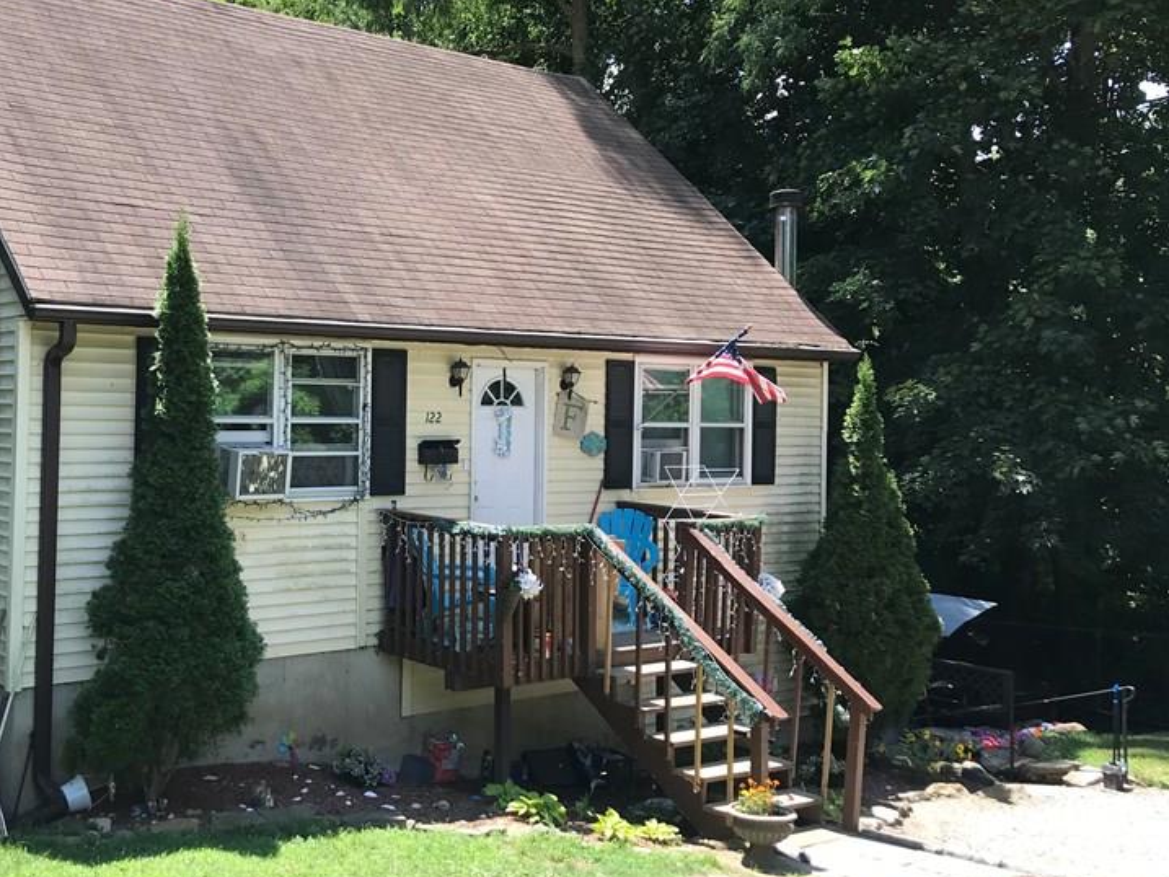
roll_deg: -0.3
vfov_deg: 35.9
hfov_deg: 45.6
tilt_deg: +2.5
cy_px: 378
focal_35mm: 40
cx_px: 337
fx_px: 1351
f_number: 1.8
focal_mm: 3.99
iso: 20
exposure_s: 1/591
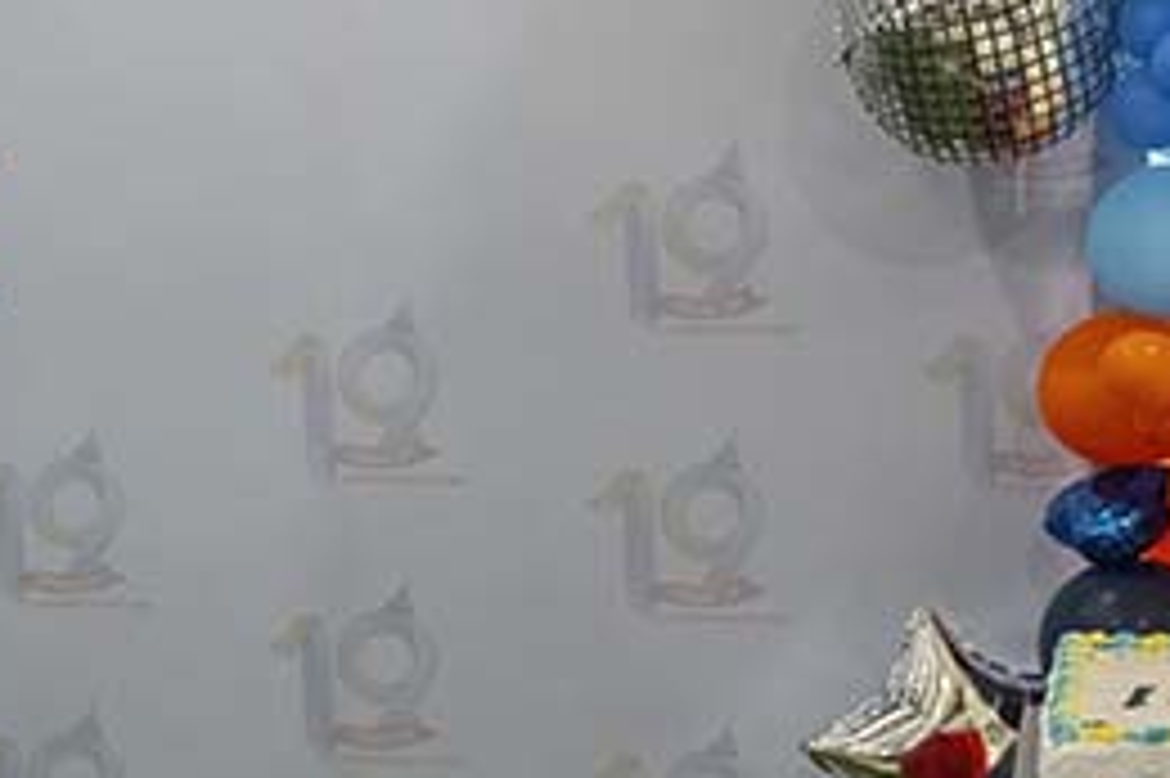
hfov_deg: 13.5
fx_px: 4677
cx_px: -558
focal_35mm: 144
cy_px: 427
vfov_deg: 9.5
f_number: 5.6
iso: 5600
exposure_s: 1/200
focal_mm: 39
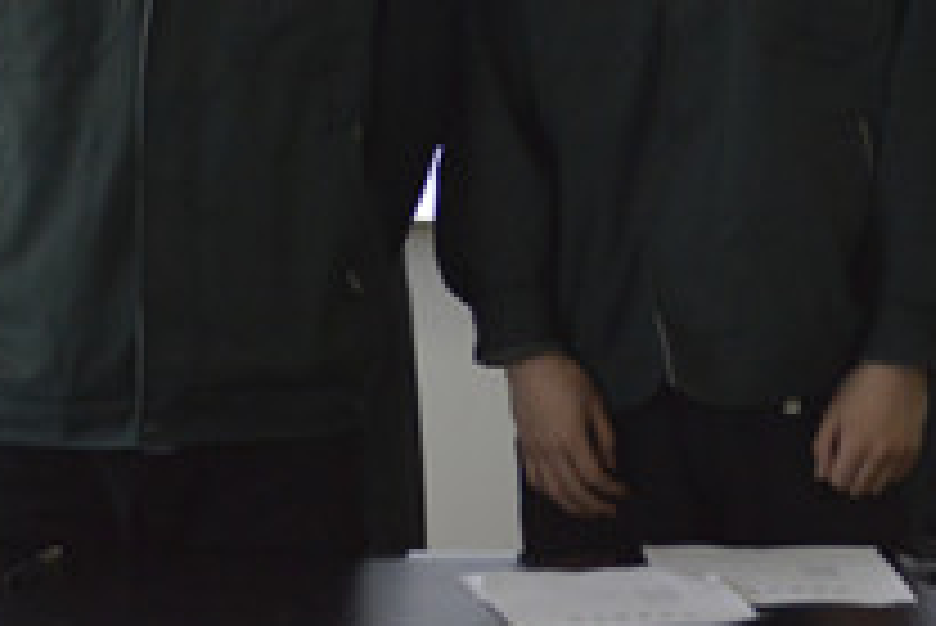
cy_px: -390
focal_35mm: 202
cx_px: 536
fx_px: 5255
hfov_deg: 10.2
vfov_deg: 6.7
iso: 3200
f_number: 2.8
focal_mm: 60
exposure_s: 1/2000
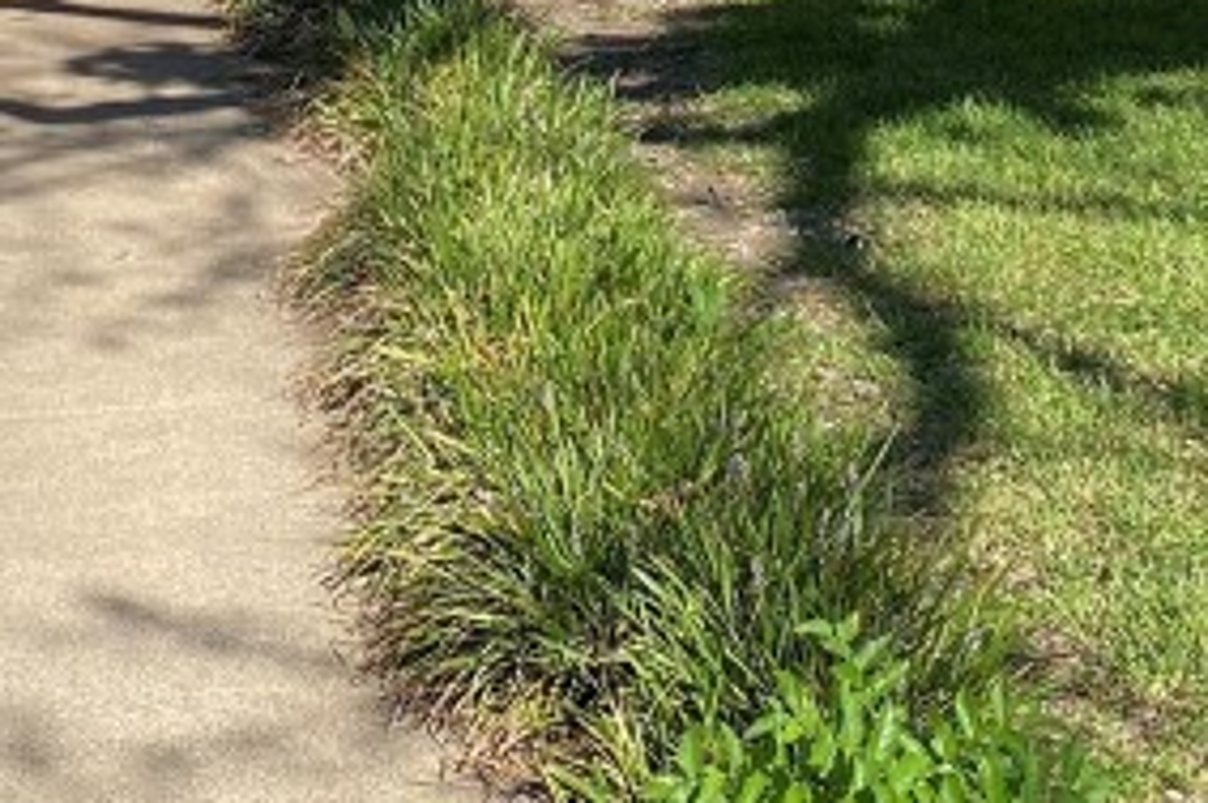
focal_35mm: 98
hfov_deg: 20.7
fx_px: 3285
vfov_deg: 13.2
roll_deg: +0.2
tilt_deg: -2.3
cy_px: -397
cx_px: 341
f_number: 1.8
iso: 32
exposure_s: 1/1330
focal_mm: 4.25
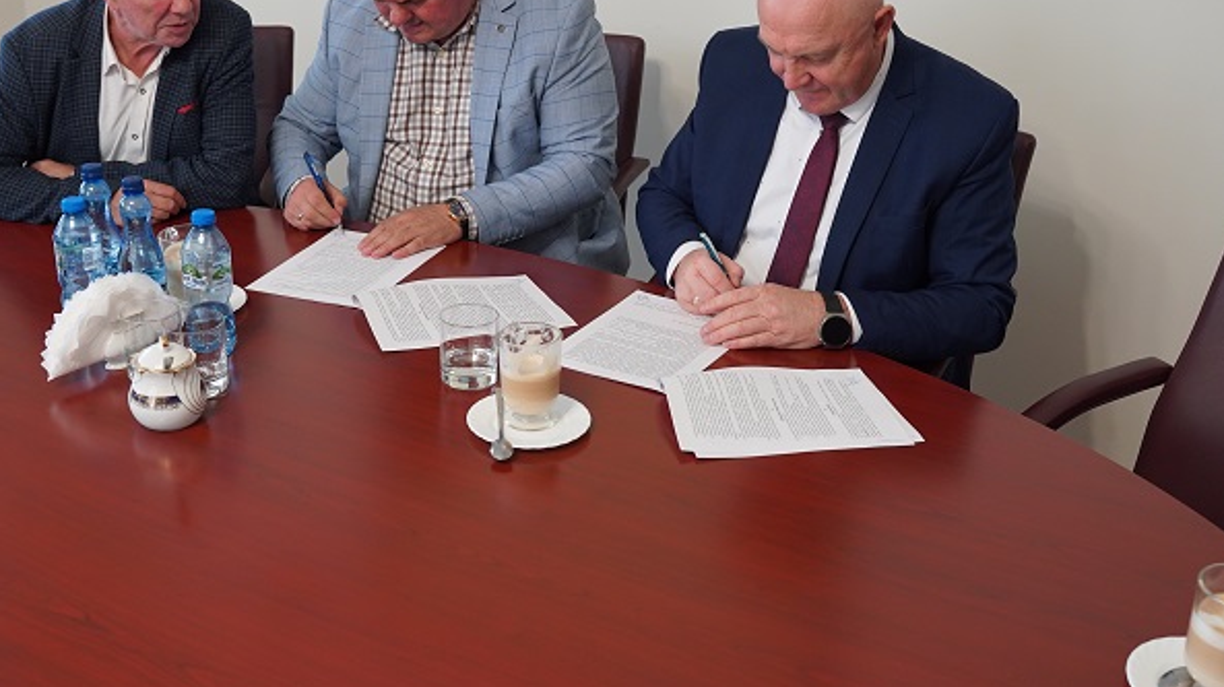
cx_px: 545
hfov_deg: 48.6
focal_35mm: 42
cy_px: 271
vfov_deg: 28.4
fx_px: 1353
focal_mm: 29.5
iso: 1600
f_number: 4
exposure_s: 1/160
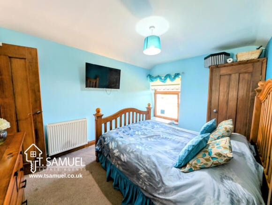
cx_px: 136
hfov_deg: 110.4
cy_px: 102
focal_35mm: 12
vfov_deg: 94.7
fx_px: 94
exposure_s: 1/46.2
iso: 51
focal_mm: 2.23
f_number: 1.95
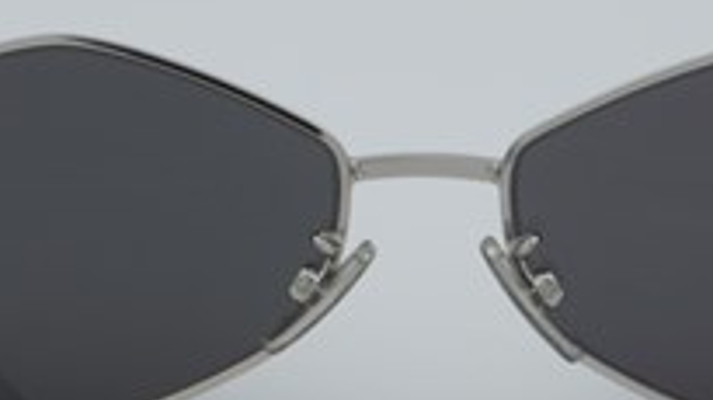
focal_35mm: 153
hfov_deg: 14.1
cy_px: 202
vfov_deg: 7.9
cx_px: 438
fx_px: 2891
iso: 100
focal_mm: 50
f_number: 32
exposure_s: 1/4
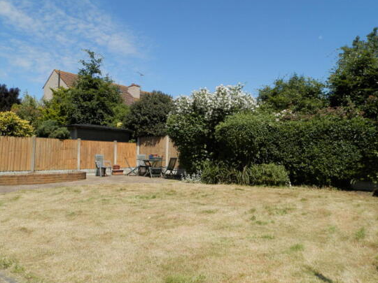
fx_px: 295
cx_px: 192
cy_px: 138
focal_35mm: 27
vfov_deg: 51.3
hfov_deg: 65.3
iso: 80
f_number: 3.1
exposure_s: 1/1250
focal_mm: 4.5
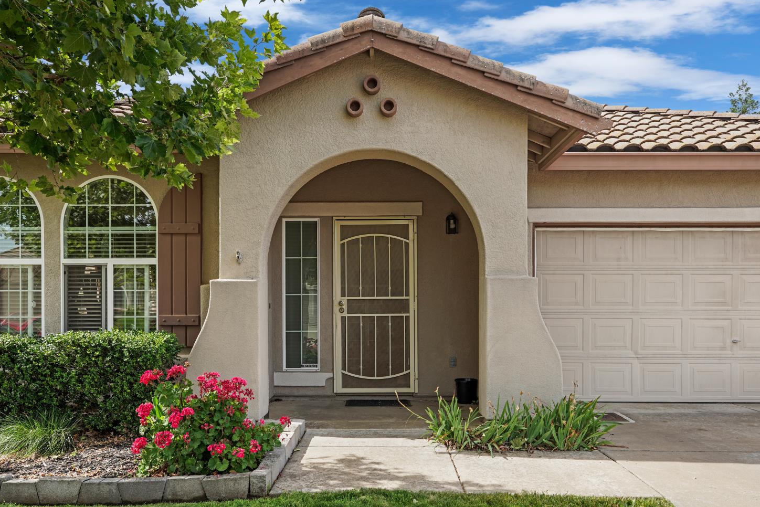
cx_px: 376
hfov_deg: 62.7
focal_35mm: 30
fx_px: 623
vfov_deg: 44.3
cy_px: 260
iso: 200
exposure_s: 1/60
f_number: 11
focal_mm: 28.5
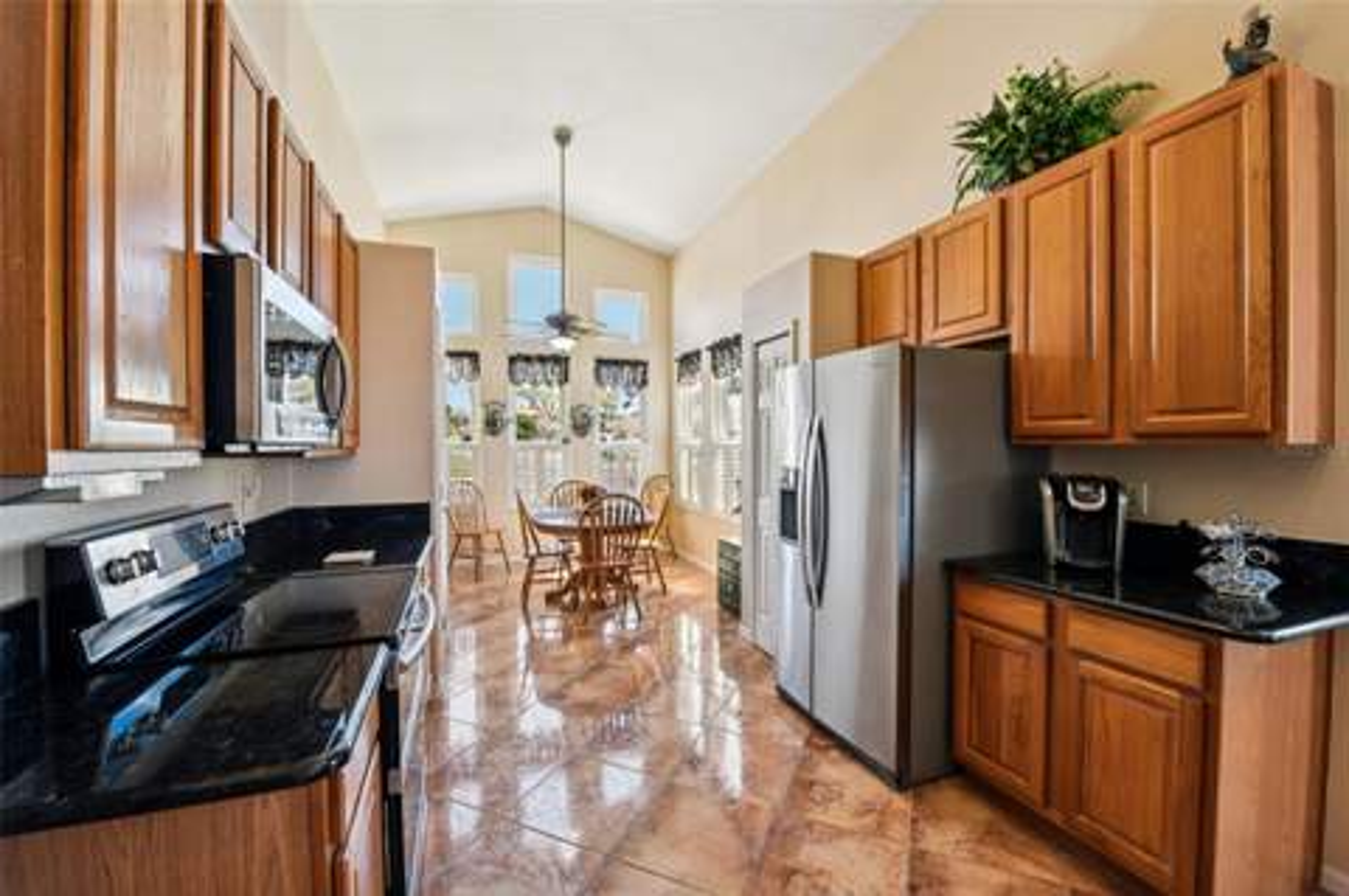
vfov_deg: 81.1
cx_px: 674
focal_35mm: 14
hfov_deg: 104.3
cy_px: 448
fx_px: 524
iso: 400
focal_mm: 14
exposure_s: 1/8
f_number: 8
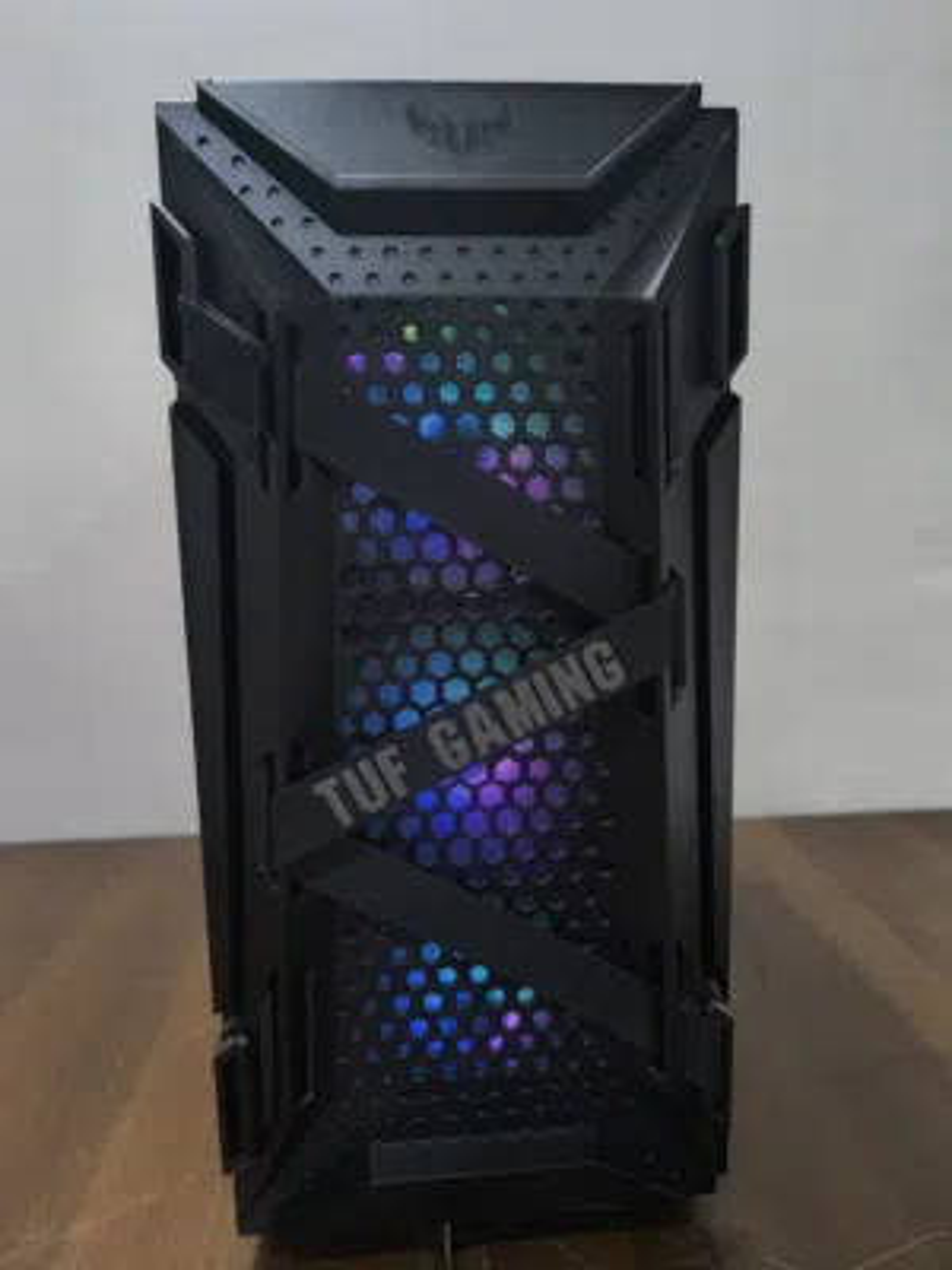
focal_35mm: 23
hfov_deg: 58.9
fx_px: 843
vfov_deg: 73.9
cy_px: 635
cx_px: 476
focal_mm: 6.14
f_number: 1.65
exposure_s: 1/33.3
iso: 1250
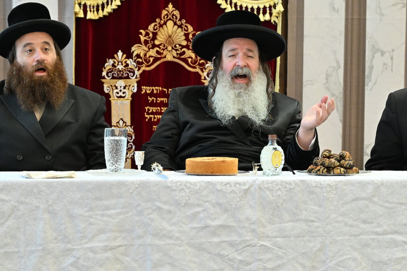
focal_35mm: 110
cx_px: 242
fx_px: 1244
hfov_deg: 18.6
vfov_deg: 12.5
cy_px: 134
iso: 1600
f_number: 5.6
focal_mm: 68
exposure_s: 1/250
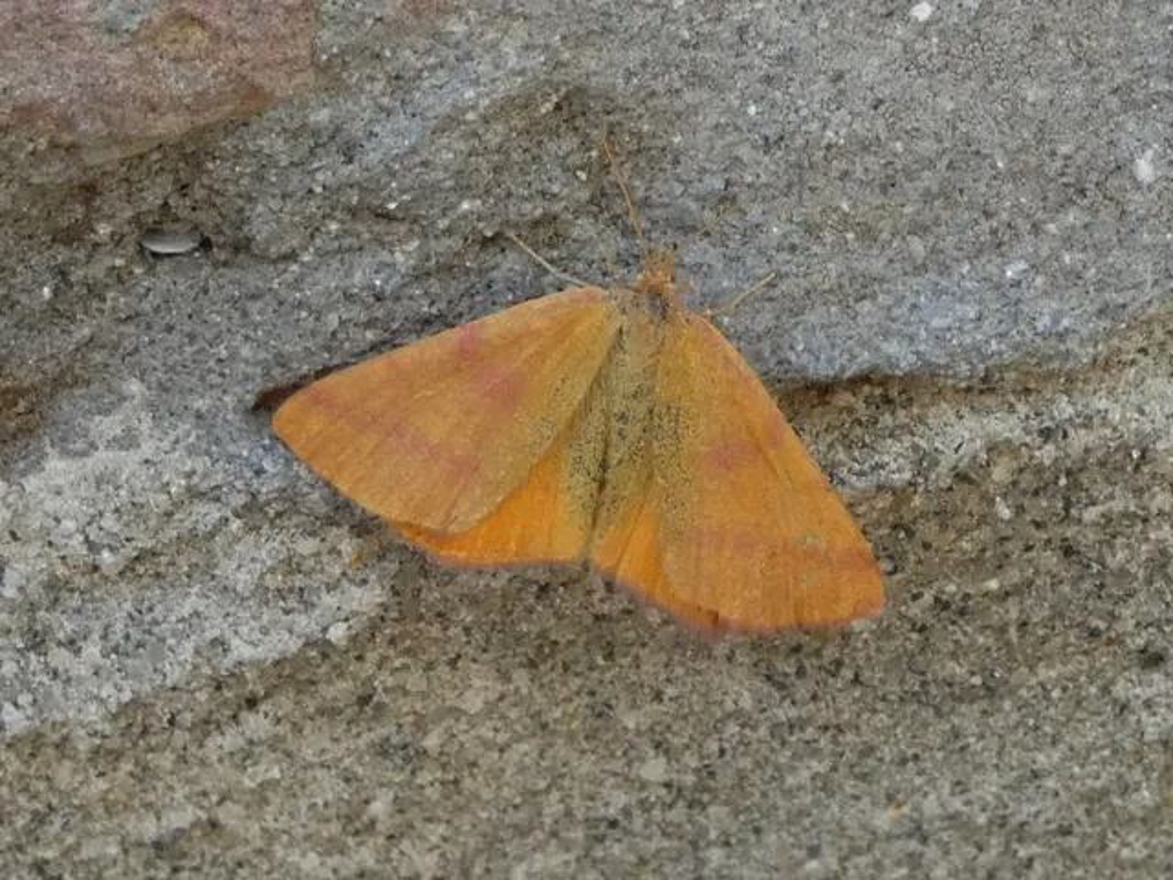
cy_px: 440
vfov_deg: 18.7
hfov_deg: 24.7
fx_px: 2677
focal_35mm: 79
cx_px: 586
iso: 160
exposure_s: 1/80
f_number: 4.5
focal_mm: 14.1
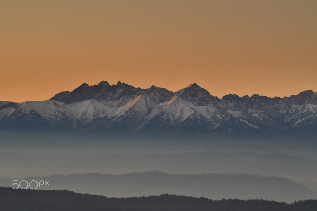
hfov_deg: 11.2
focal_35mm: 183
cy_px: 106
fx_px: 1610
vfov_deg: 7.5
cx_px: 158
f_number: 5.6
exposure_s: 1/80
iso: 250
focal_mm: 122
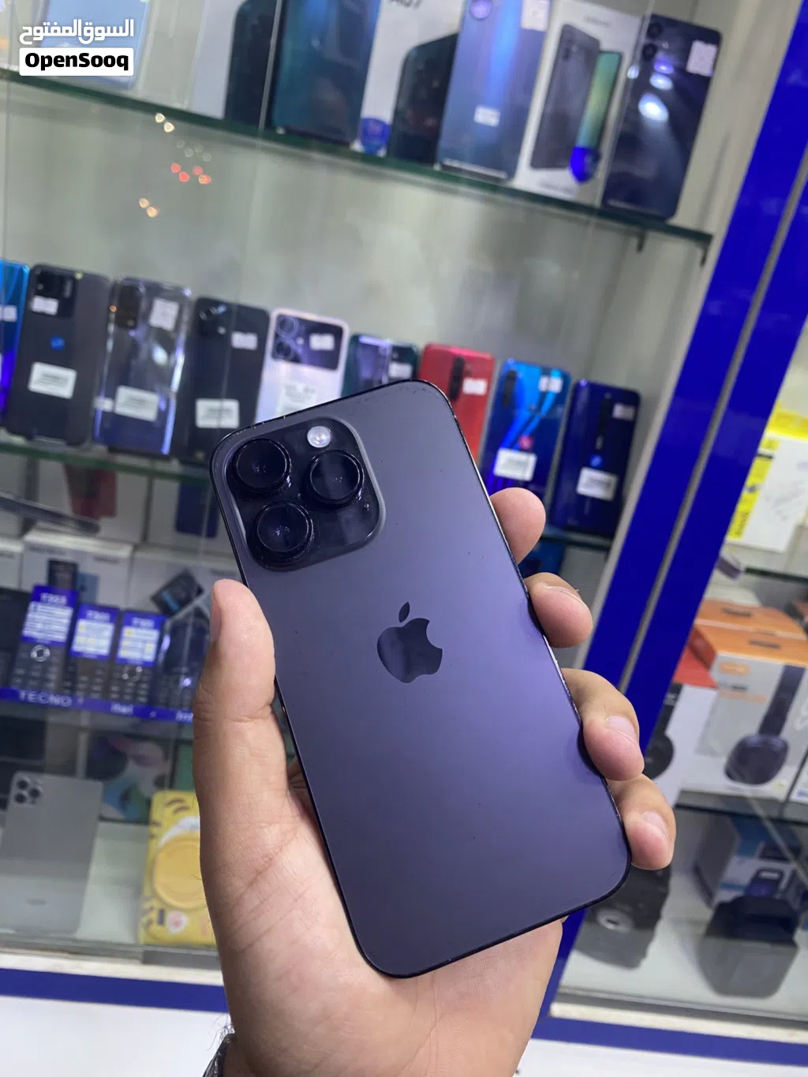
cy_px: 538
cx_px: 404
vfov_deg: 67.3
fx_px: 809
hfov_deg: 53.1
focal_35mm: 26
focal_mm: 4.25
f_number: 1.8
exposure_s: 1/50
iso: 80
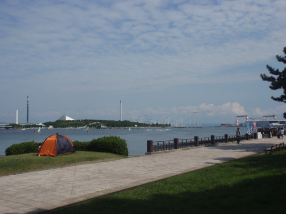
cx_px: 143
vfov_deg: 39.7
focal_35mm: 36
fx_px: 297
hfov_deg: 51.4
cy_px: 107
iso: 64
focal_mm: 6.53
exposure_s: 1/800
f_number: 5
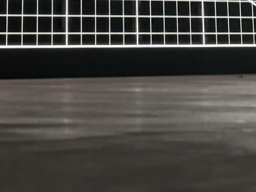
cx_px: 118
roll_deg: +0.9
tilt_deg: +20.0
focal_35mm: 160
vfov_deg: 8.0
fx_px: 1183
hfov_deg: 12.3
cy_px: -375
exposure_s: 1/60
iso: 200
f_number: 1.6
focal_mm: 5.96
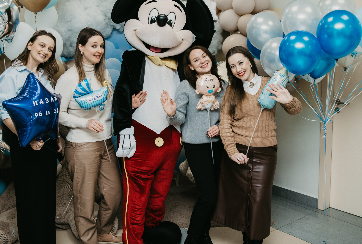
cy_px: 81
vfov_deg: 32.5
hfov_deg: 47.3
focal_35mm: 41
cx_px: 182
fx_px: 413
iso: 200
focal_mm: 30
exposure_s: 1/160
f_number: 4
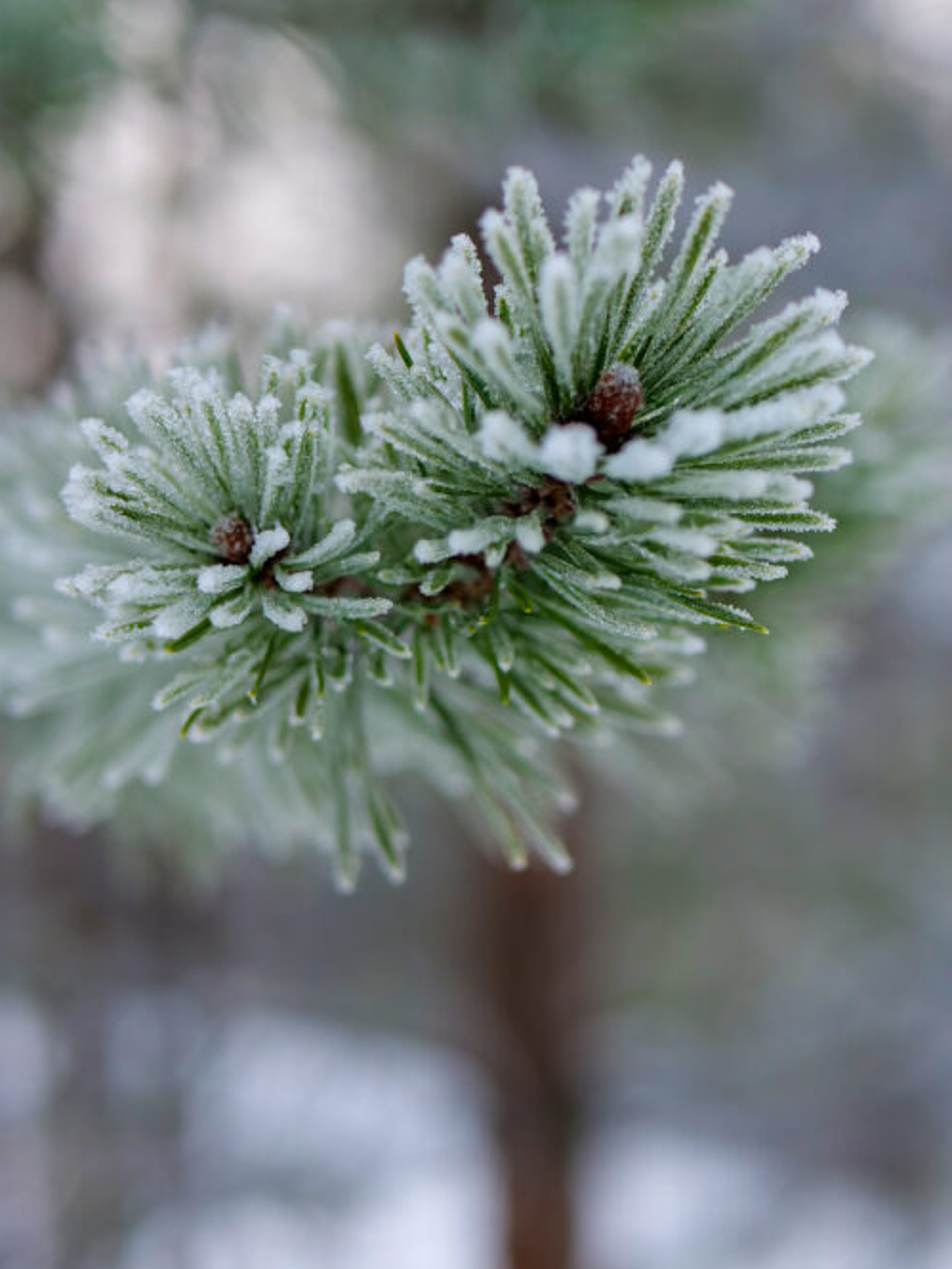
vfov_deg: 25.3
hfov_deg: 19.1
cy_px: 639
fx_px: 2823
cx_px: 586
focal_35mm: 77
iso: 200
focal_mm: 25
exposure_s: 1/320
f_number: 2.8
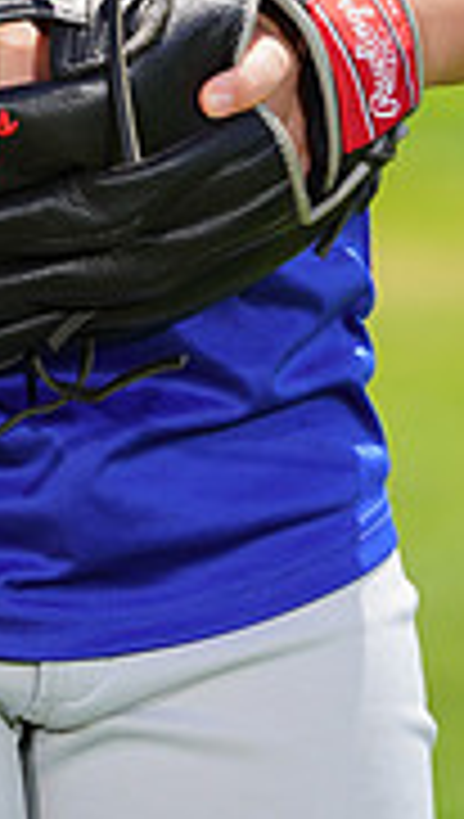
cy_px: -414
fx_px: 17918
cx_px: 65
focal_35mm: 823
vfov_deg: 2.6
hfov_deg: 1.5
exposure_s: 1/250
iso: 100
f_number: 8
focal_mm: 247
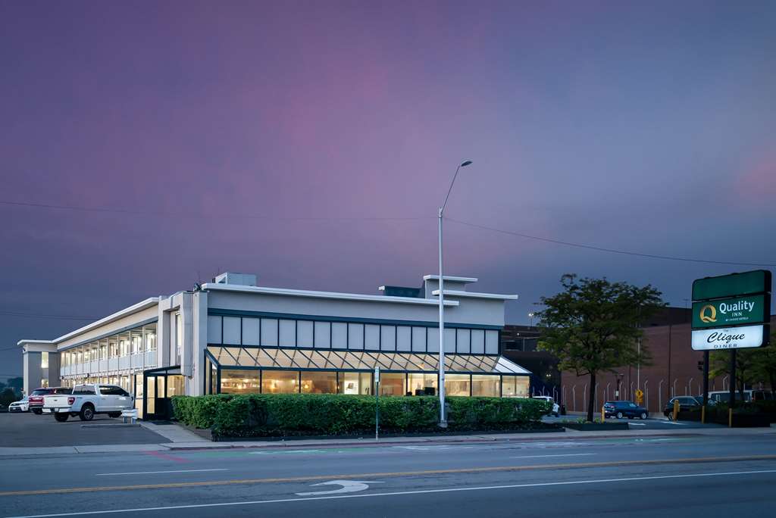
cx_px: 388
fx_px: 712
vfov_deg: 40.0
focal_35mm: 33
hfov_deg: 57.2
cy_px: 259
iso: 400
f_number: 10
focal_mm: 33
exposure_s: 1.3
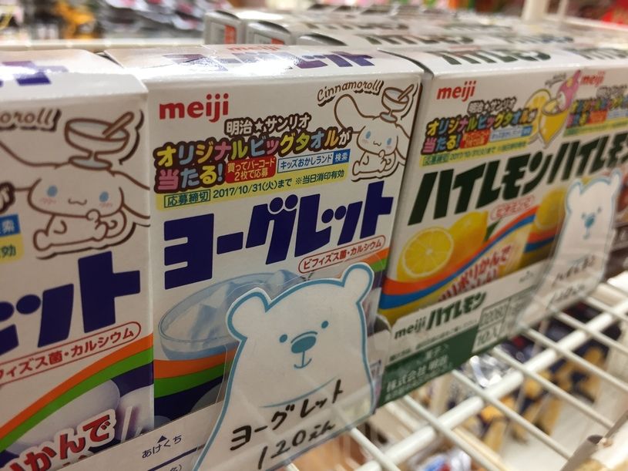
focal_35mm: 29
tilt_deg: -26.6
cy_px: 236
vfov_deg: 48.2
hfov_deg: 61.7
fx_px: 526
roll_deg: -7.4
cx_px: 314
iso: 64
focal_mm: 4.15
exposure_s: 1/30
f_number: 2.2
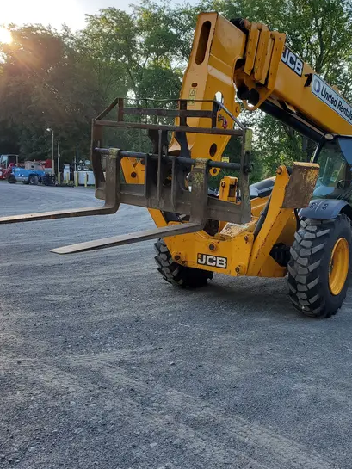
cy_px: 213
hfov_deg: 40.2
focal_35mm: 35
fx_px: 474
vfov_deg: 52.5
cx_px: 233
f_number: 2.4
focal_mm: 4.3
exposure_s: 1/463
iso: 50
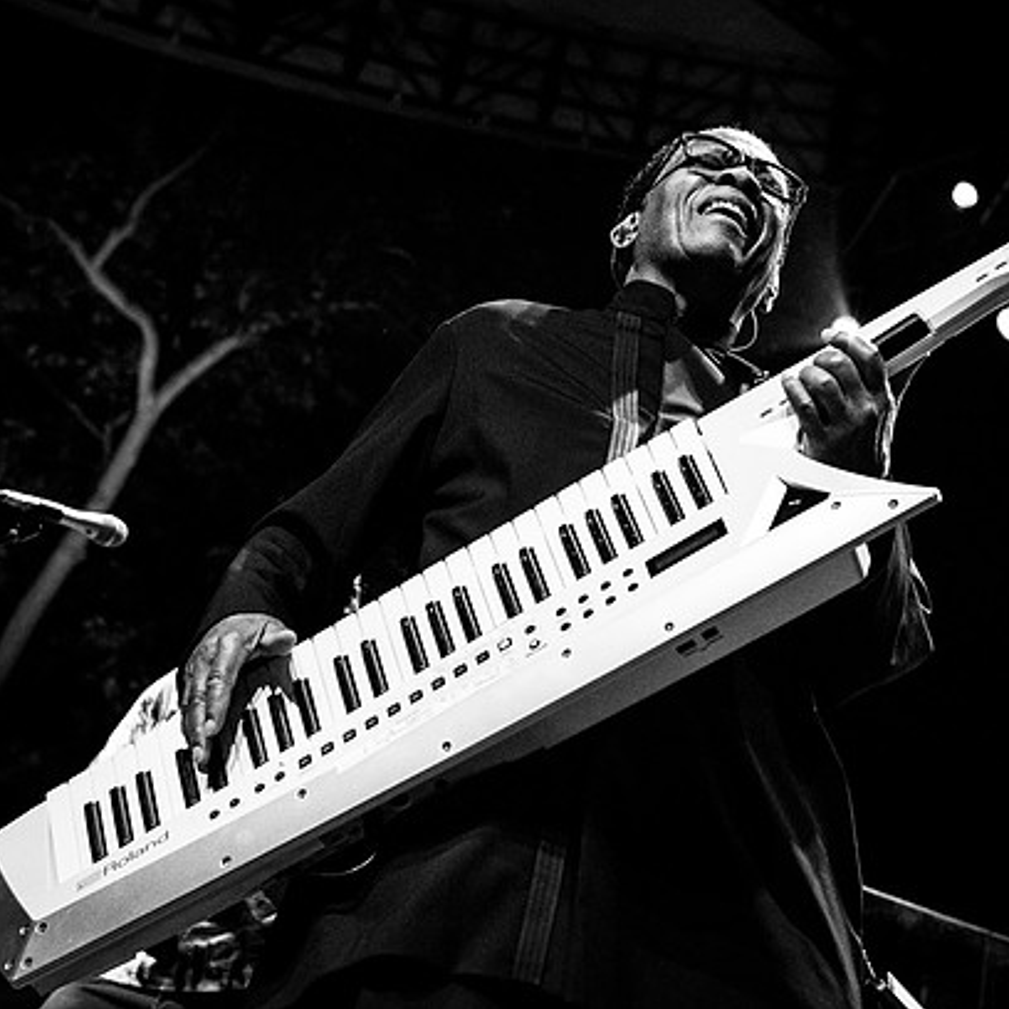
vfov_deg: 18.5
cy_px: 411
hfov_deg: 18.4
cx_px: 675
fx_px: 3100
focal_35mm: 94
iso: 3200
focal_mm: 62
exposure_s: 1/250
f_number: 4.5
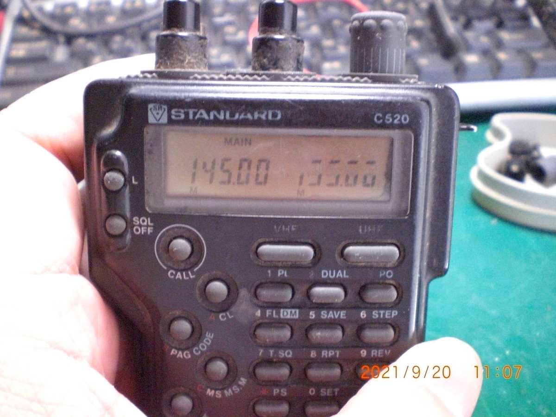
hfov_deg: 49.0
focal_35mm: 38
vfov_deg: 37.7
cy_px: 208
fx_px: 610
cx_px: 278
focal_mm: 6.3
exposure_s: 1/25
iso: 800
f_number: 3.1
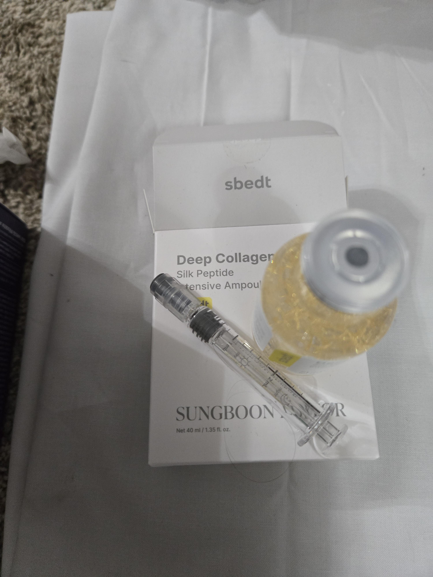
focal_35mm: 23
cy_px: 288
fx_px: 384
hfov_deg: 58.9
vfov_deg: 73.9
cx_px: 216
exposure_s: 1/60
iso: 800
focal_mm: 5.4
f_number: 1.8
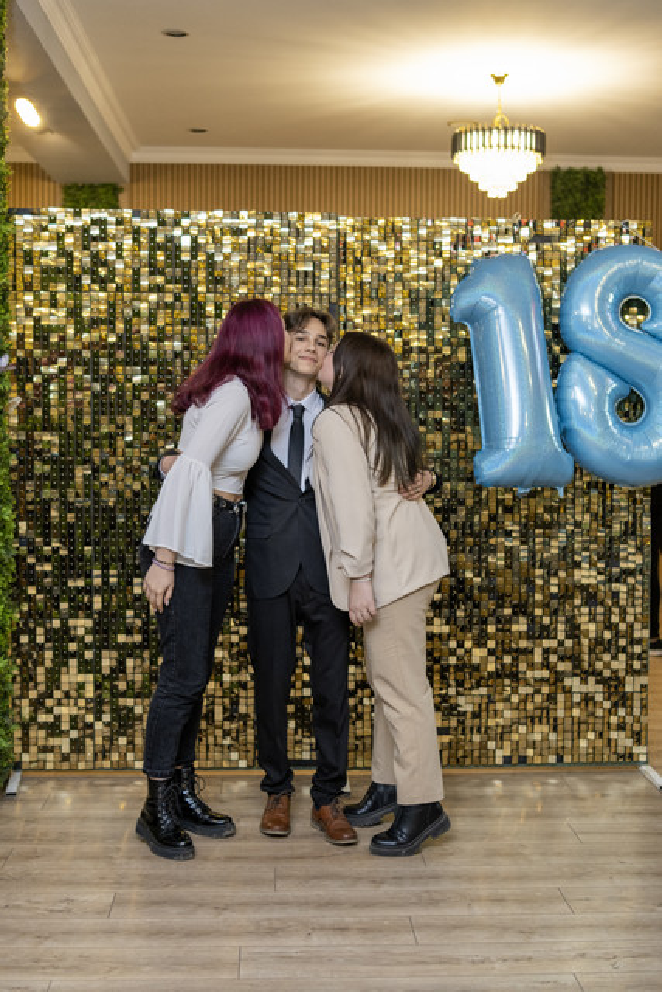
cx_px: 331
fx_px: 1240
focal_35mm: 45
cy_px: 496
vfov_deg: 43.6
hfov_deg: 29.9
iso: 800
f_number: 1.6
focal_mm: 30
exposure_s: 1/160
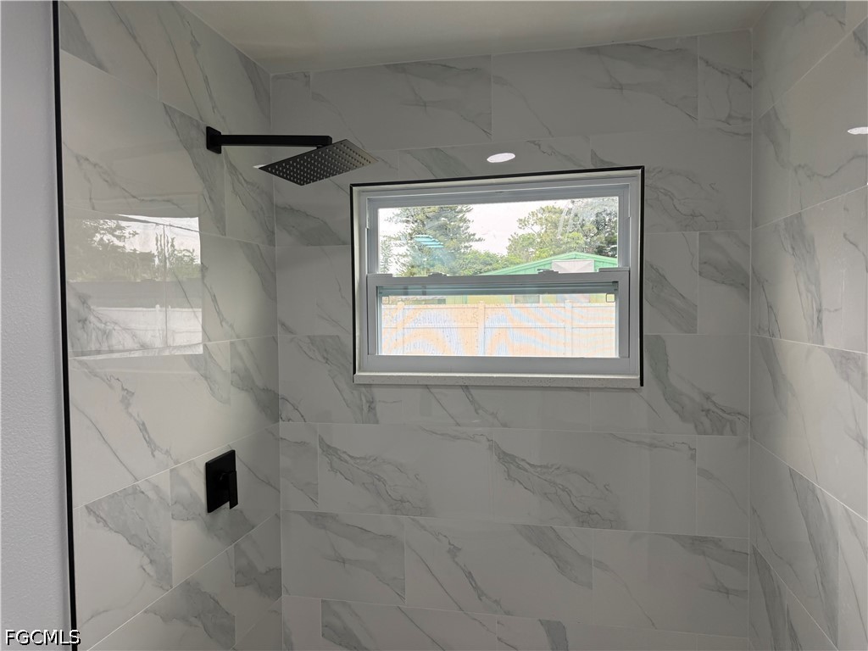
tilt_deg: +0.6
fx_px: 602
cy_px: 326
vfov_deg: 56.8
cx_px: 434
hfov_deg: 71.6
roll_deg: +0.5
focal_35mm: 24
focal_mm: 6.76
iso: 100
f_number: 1.78
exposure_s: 1/303
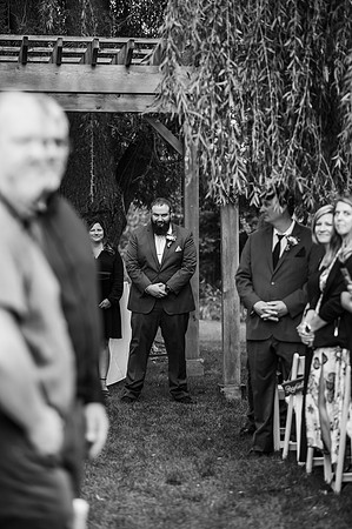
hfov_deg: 12.2
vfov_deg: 18.3
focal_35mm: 112
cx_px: 176
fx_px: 1646
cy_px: 264
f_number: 2.8
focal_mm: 112
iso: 400
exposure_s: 1/1000
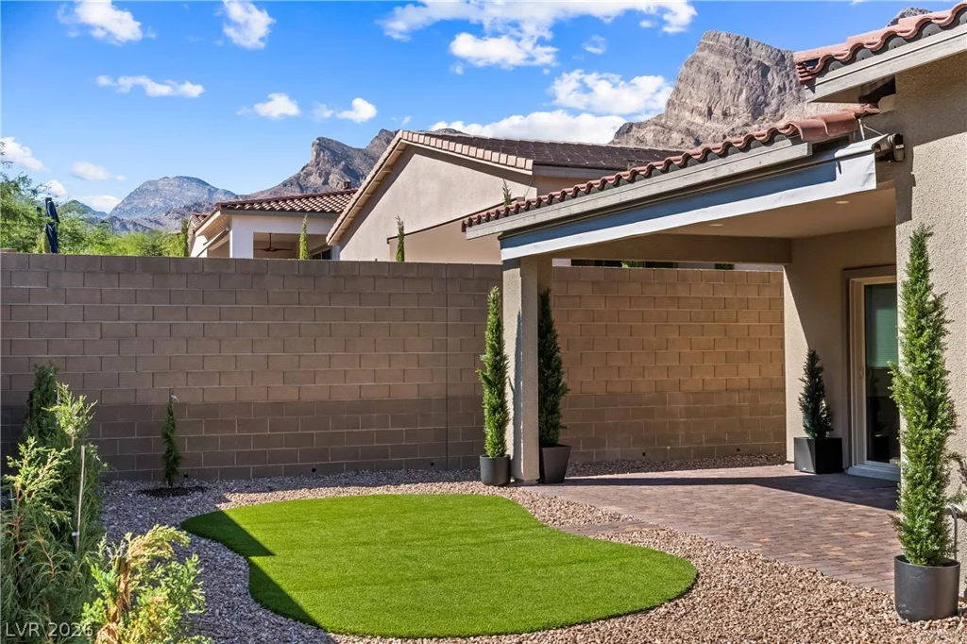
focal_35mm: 42
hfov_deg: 46.4
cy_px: 322
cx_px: 484
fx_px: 1128
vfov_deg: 31.9
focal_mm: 28
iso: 400
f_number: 8
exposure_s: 1/8000
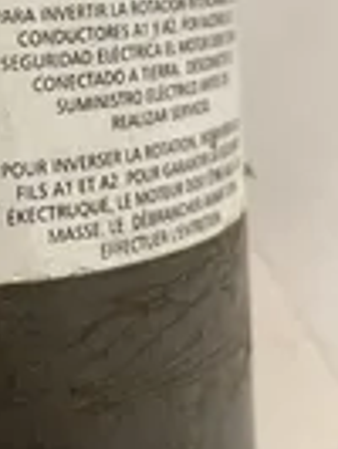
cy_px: -30
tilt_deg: -79.9
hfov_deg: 17.7
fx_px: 1014
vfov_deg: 23.6
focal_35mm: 78
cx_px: -101
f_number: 1.6
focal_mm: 4.2
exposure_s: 1/40
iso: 500
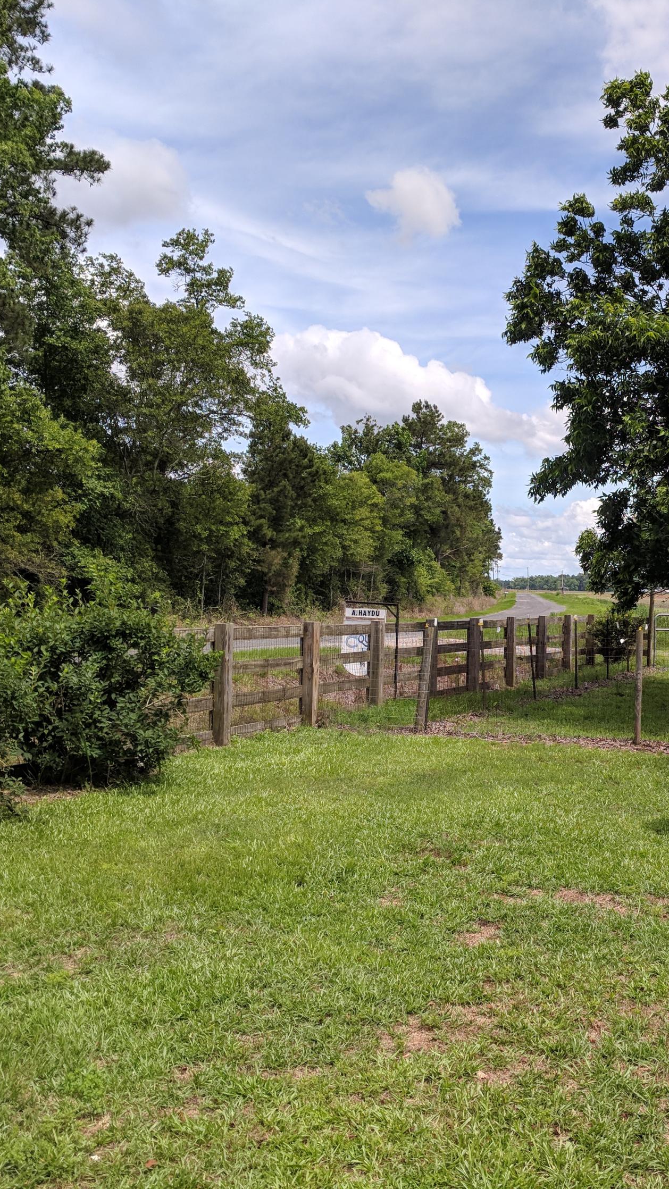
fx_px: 1198
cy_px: 593
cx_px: 530
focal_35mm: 38
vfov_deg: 52.8
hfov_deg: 30.5
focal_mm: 4.67
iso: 50
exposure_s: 1/1550
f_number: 2
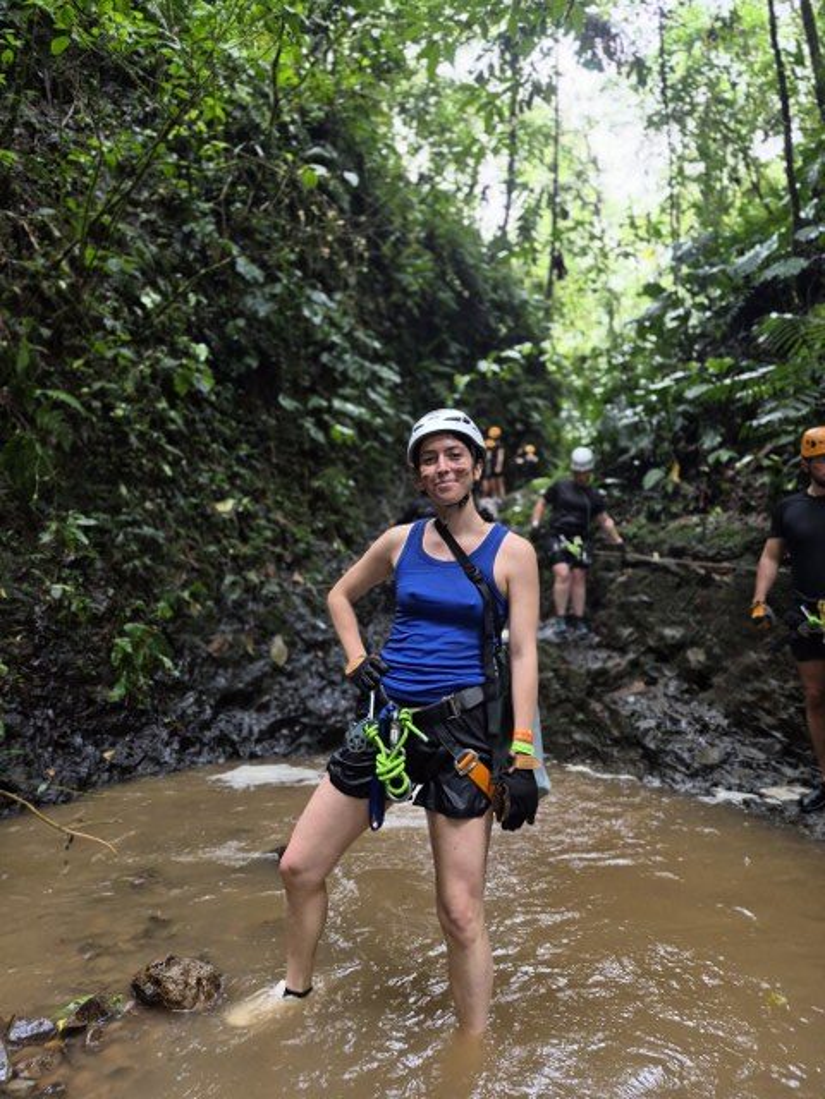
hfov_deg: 58.9
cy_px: 550
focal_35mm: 23
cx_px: 412
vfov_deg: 73.9
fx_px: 731
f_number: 1.8
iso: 200
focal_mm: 5.4
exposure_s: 1/120
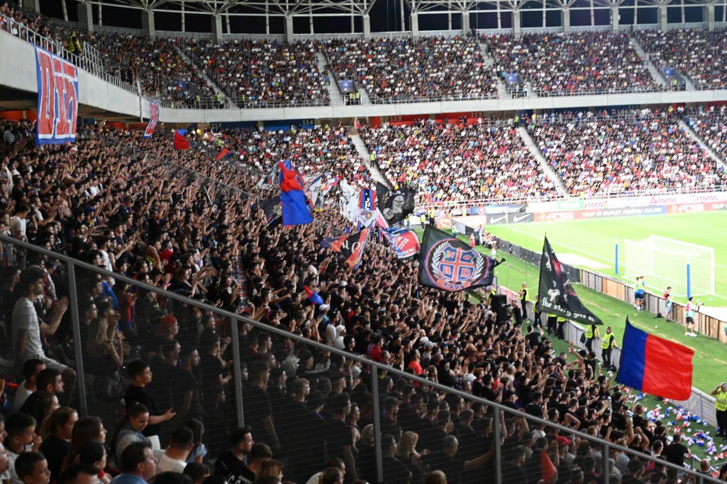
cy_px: 242
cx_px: 364
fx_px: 888
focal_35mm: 44
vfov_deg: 30.5
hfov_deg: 44.5
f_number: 4
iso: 4000
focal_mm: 44
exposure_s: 1/250
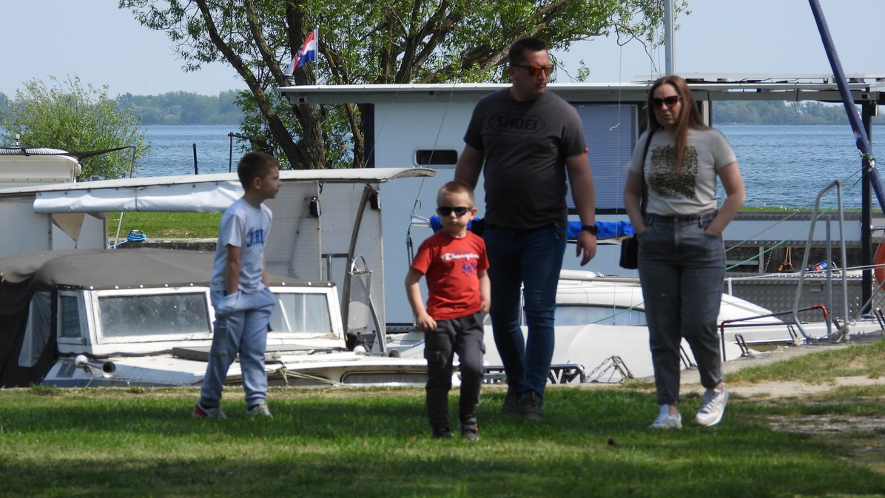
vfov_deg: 3.7
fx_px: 7698
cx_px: 442
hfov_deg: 6.6
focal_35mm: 328
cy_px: 258
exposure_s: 1/640
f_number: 4.5
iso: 100
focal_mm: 53.9
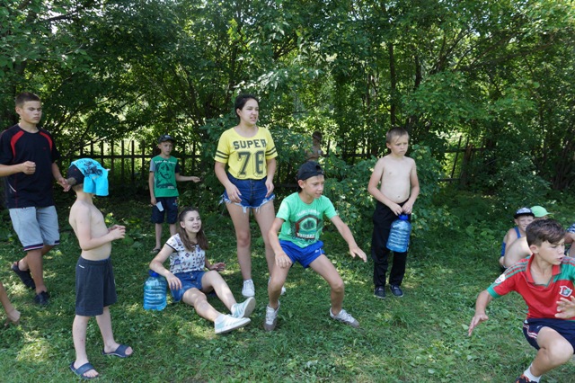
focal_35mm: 27
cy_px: 192
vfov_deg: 47.9
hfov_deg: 67.4
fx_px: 431
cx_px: 288
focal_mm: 18
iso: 1000
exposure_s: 1/800
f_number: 4
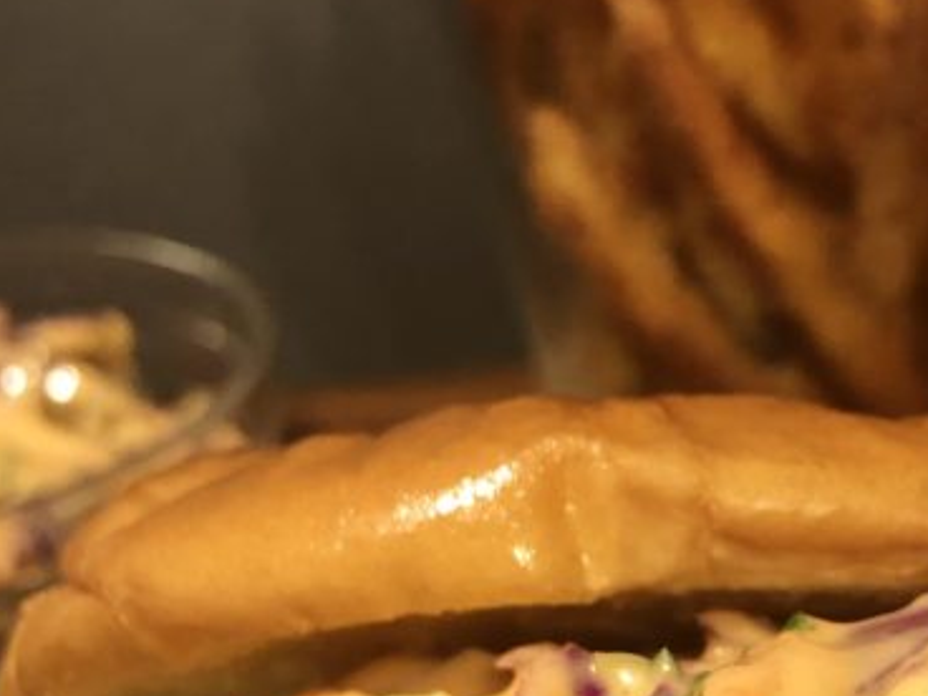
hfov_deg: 24.6
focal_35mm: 78
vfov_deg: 18.6
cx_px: 754
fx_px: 2091
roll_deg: +4.6
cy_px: 610
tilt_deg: -25.3
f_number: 1.8
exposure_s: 1/15
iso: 64
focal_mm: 3.99
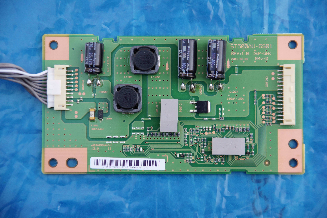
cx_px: 164
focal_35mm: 135
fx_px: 1225
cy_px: 109
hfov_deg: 15.2
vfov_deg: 10.1
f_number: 5.6
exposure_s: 1/160
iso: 200
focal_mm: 90
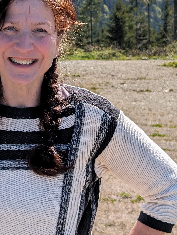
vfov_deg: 21.9
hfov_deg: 16.7
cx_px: 34
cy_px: 47
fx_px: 598
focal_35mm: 88
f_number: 1.68
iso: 20
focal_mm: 6.9
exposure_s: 1/1497
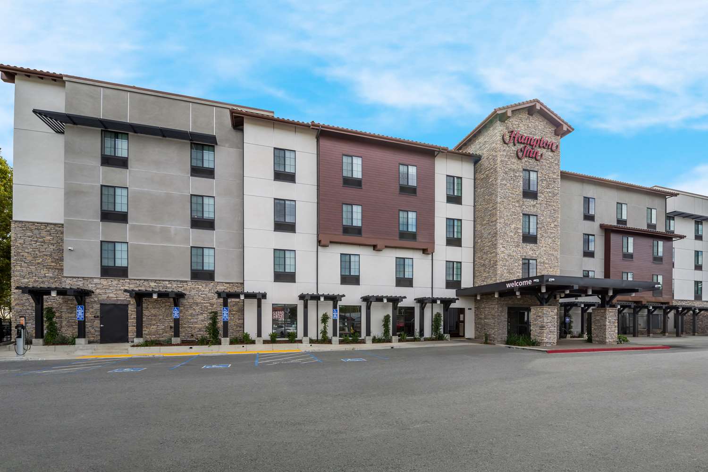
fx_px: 295
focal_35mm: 15
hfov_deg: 100.4
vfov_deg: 77.4
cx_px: 354
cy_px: 236
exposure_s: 1/125
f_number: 10
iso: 100
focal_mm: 15
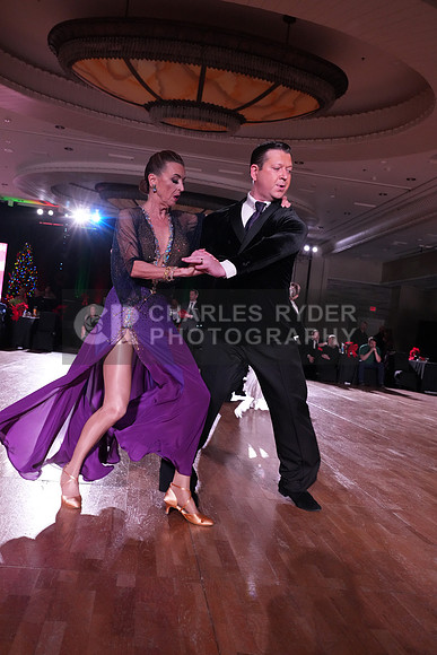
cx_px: 218
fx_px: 600
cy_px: 328
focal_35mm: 33
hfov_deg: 40.0
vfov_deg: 57.2
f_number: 5.6
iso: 5000
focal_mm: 33
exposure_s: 1/320
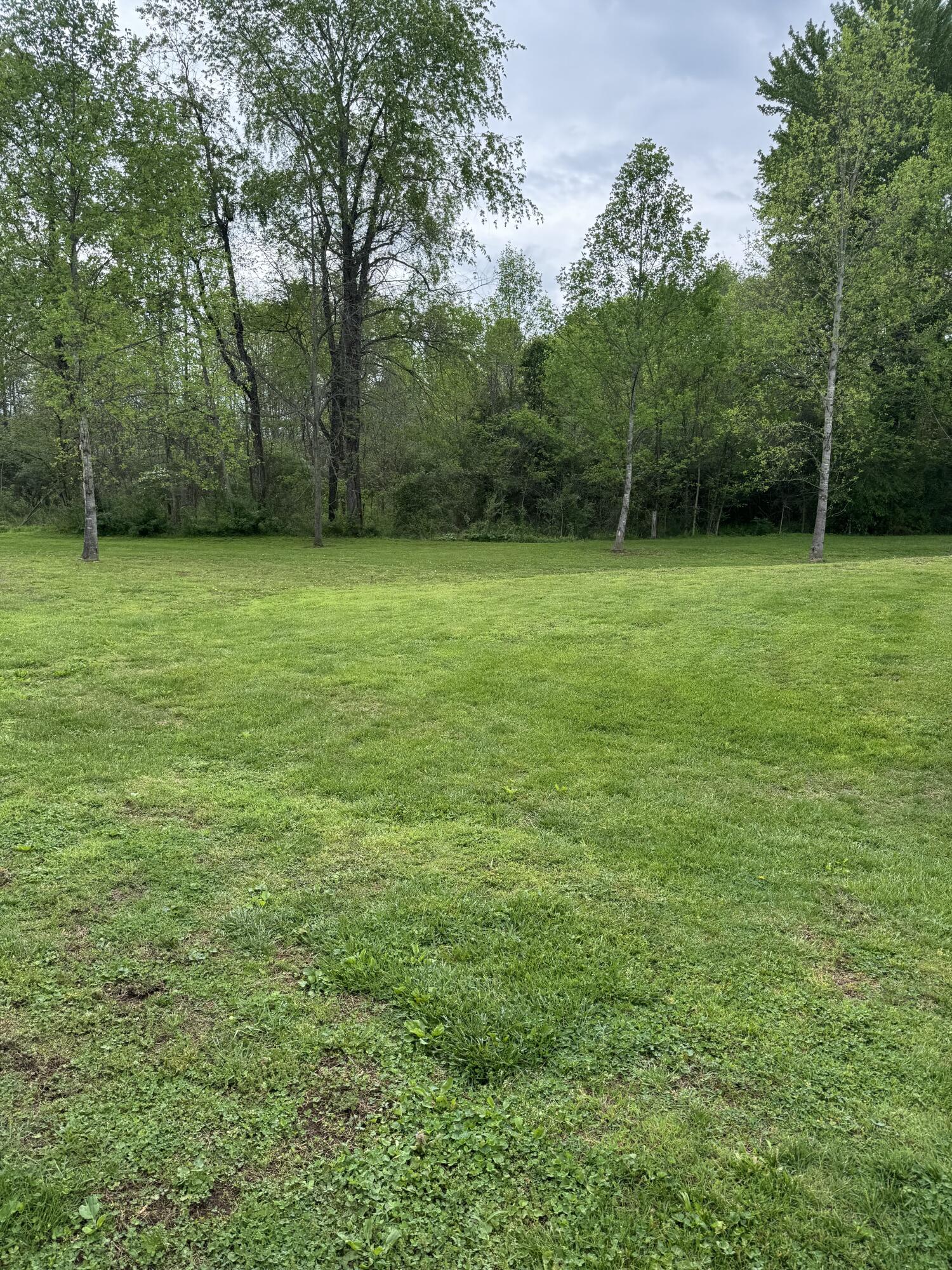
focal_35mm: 24
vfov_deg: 71.6
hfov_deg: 56.8
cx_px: 476
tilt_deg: -11.2
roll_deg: -1.5
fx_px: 880
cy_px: 635
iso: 80
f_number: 1.78
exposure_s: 1/822
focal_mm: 6.76
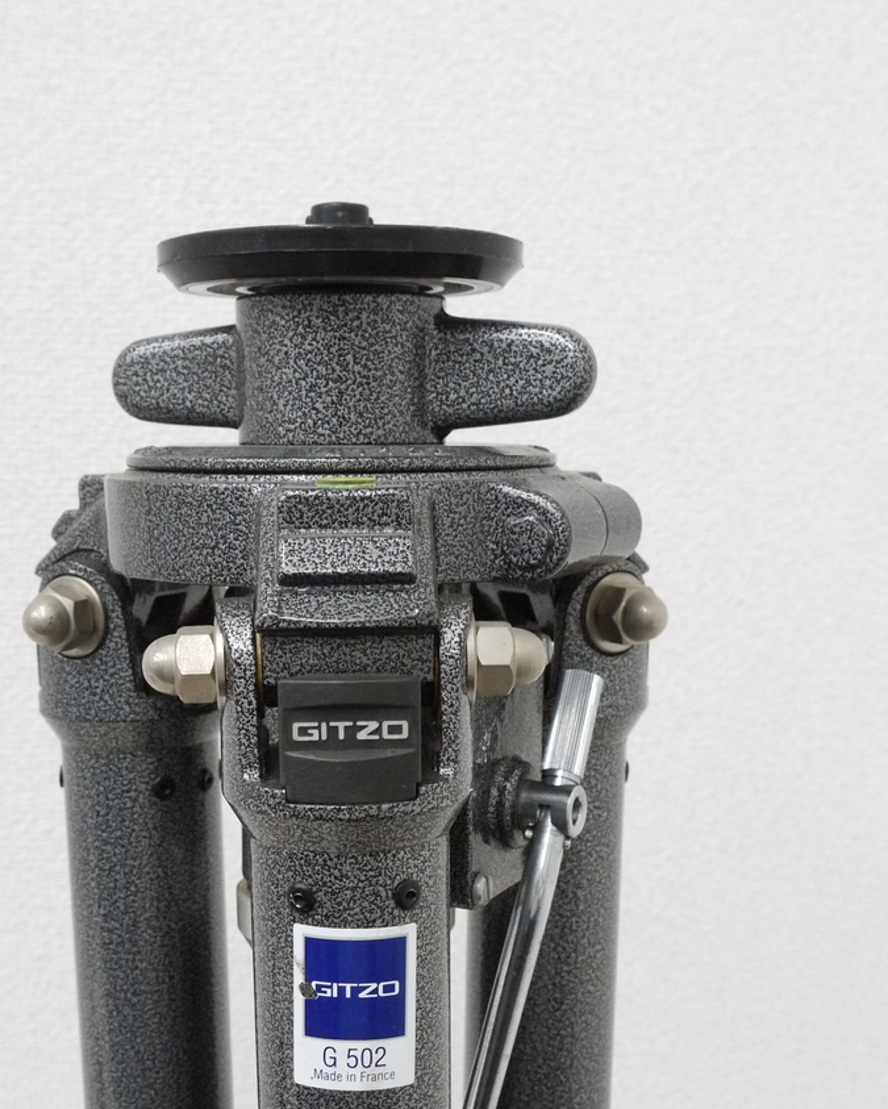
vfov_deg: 36.7
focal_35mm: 50
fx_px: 1642
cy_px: 783
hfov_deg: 30.2
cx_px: 378
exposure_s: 1/30
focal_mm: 18
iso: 800
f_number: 6.3
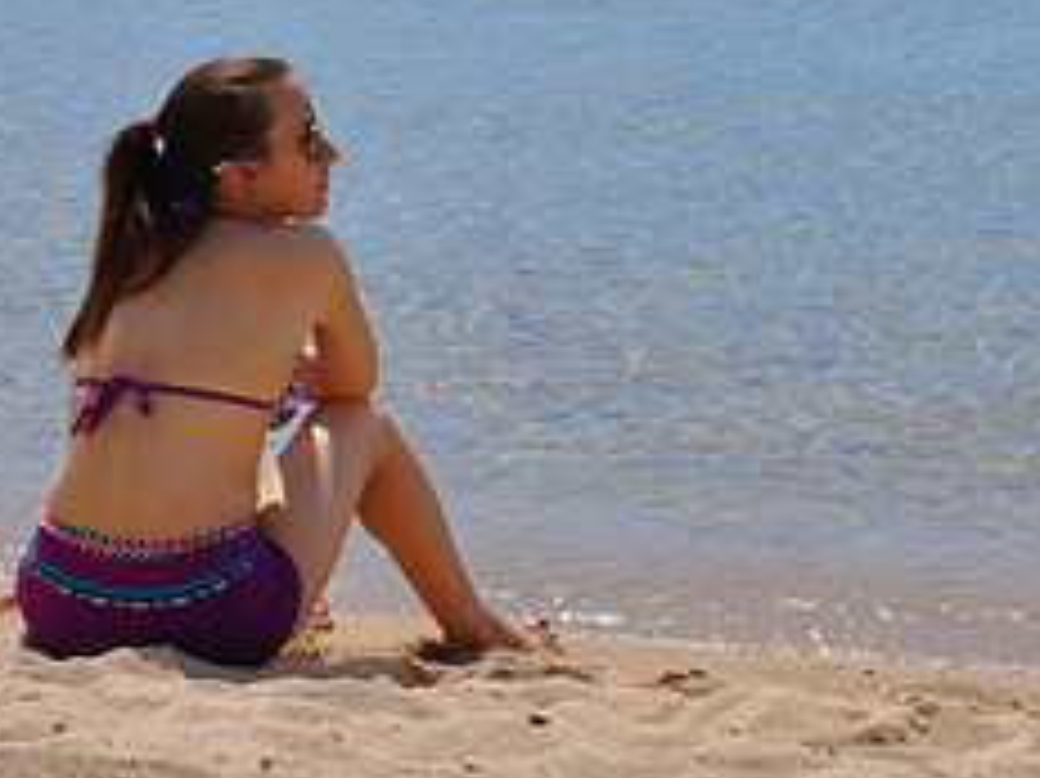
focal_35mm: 188
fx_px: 5645
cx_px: 626
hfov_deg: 10.5
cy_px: 313
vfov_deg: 7.9
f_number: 14
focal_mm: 52
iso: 200
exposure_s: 1/200
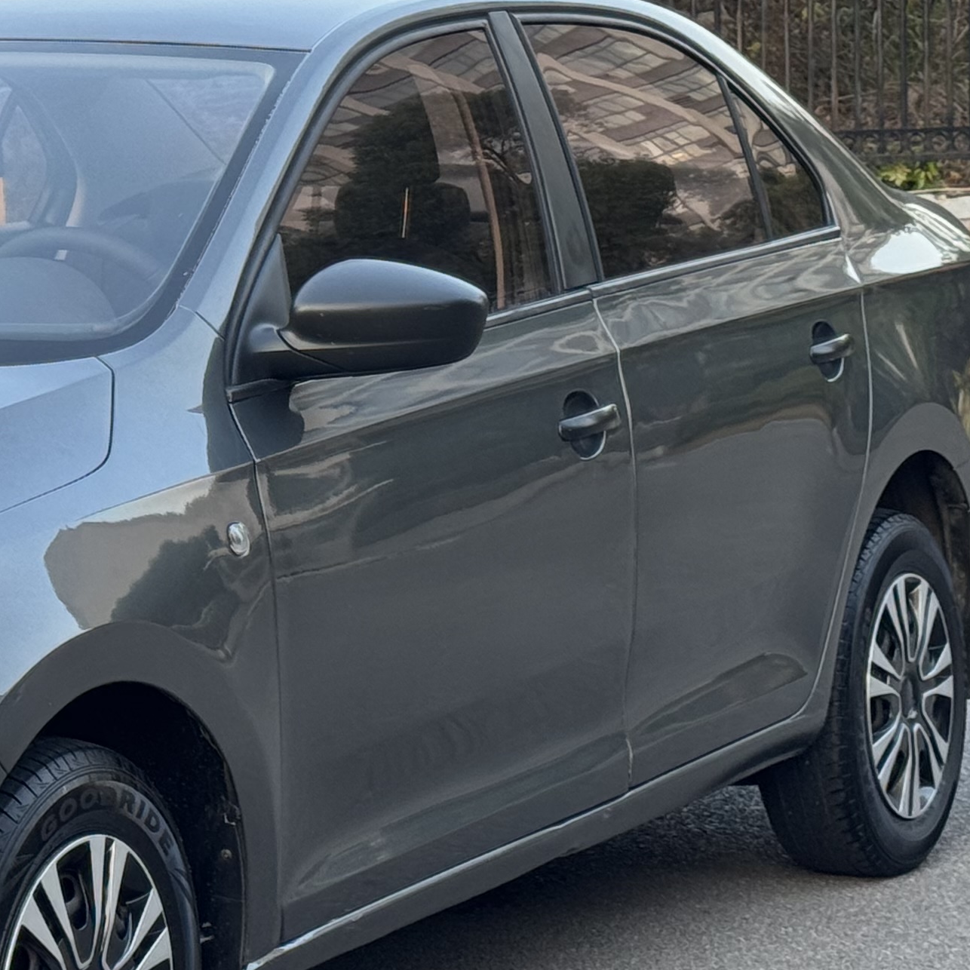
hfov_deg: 12.9
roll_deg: +2.4
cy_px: 256
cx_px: -109
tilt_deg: -2.5
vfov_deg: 13.1
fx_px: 4216
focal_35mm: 133
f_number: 1.78
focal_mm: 6.76
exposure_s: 1/159
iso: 64
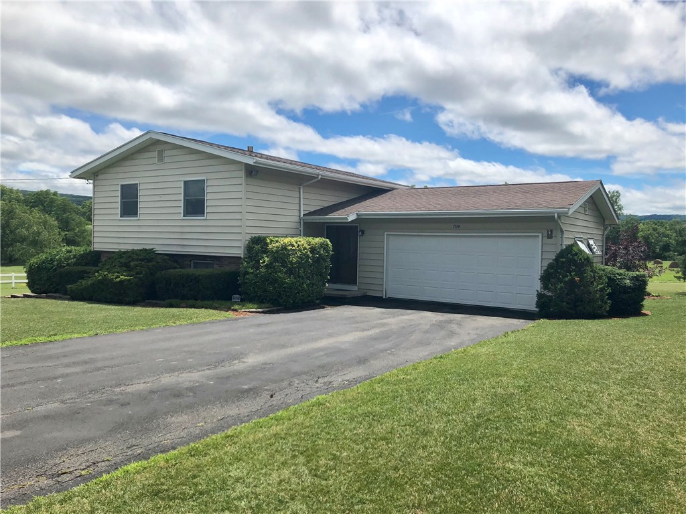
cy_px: 257
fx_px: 555
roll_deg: -1.3
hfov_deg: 63.4
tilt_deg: -1.8
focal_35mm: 28
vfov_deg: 49.7
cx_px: 343
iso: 25
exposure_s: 1/4367
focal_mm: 3.99
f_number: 1.8
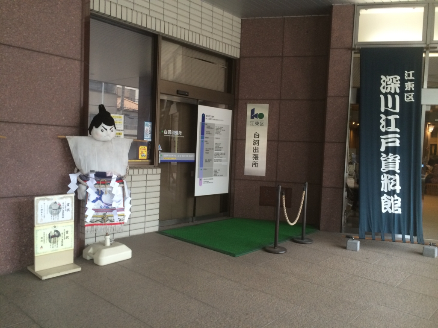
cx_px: 219
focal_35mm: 29
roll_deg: -0.8
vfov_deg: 48.2
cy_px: 164
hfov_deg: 61.7
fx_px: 367
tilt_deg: -2.4
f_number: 2.2
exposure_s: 1/30
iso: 100
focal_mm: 4.15
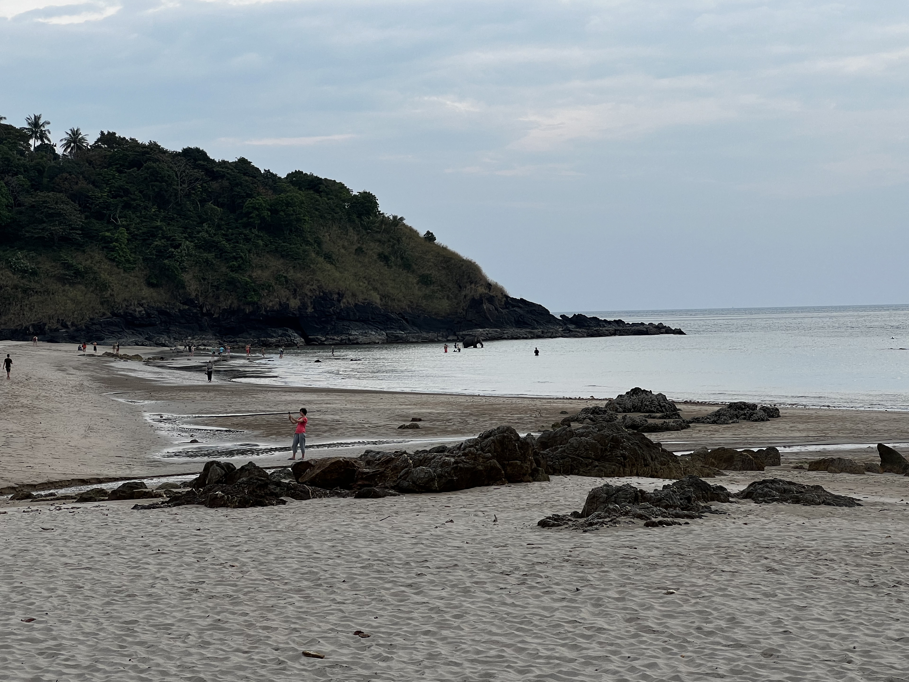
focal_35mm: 81
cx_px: 478
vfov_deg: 18.2
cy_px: 343
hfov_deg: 24.1
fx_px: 2127
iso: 32
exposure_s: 1/127
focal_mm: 9
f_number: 2.8
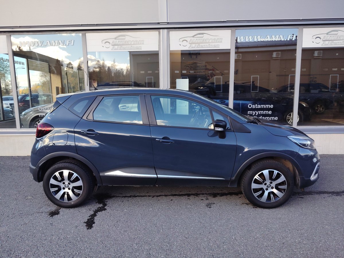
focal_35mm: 24
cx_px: 172
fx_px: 239
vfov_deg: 56.8
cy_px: 129
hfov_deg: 71.6
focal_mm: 5.25
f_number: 1.75
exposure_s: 1/900
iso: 625
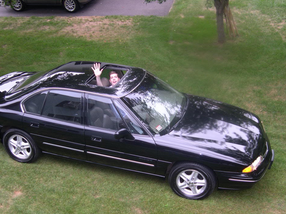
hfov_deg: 41.2
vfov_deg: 31.5
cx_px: 132
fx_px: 380
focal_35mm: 46
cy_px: 126
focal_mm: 8
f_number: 2.8
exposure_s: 1/30
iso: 127
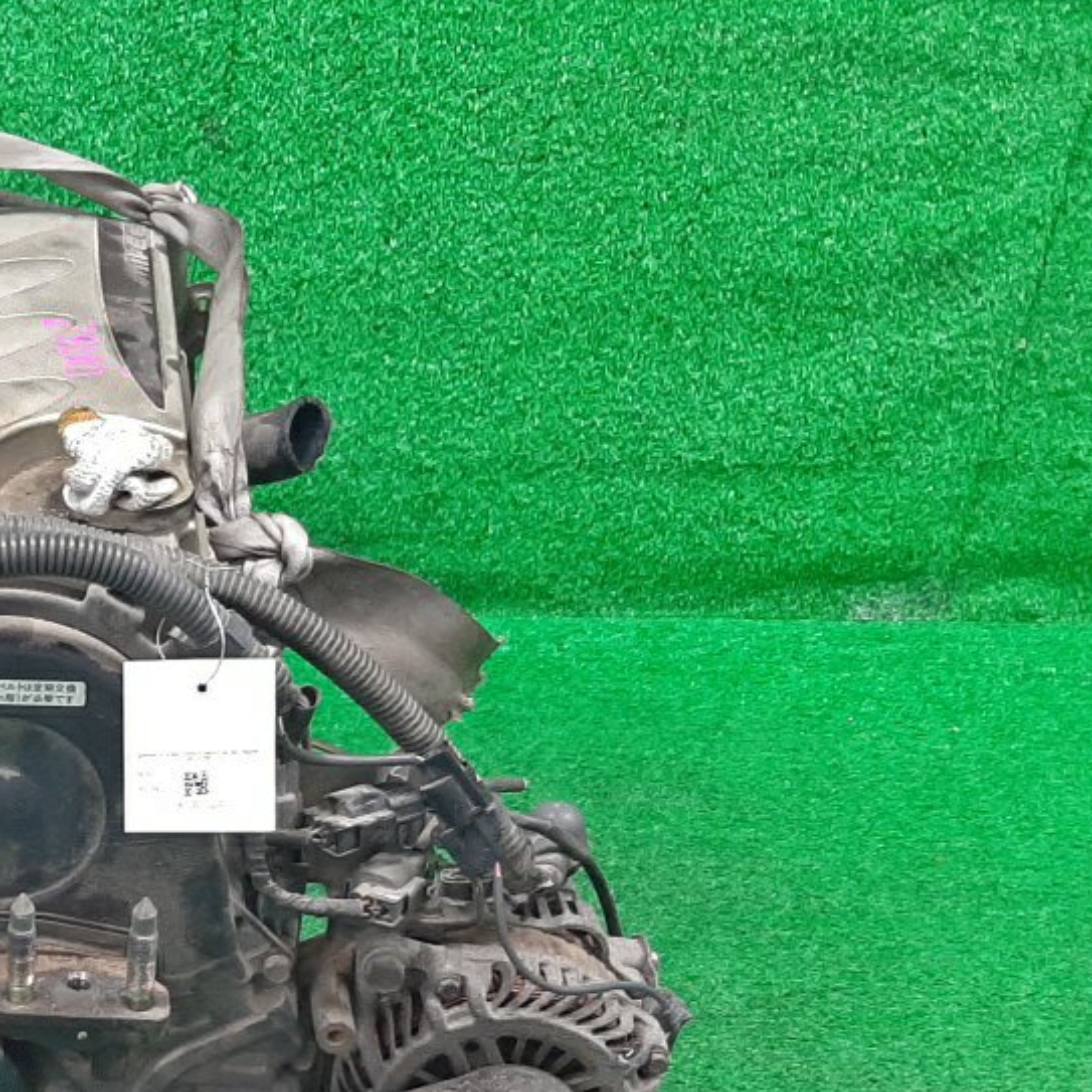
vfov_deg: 27.5
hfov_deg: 25.7
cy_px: 903
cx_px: -167
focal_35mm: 61
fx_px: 2177
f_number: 1.7
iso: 164
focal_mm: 3.93
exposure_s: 1/50
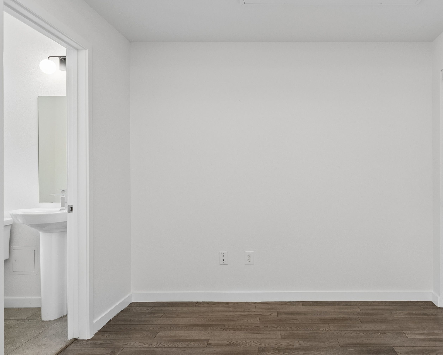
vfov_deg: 53.2
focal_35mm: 27
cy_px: 178
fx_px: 354
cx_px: 275
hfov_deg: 63.2
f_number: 9
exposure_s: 1/13
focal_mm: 17
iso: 640
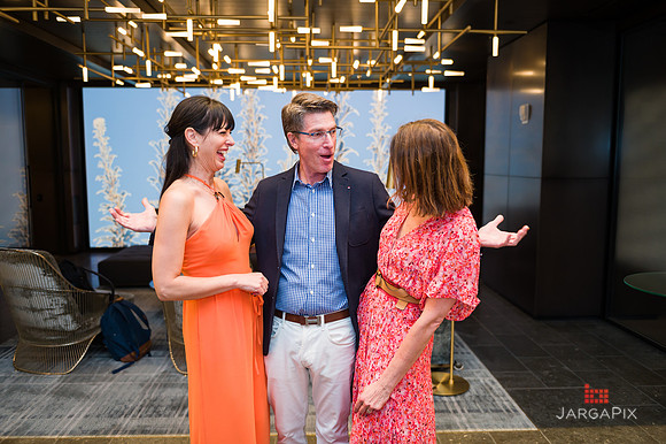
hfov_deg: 60.3
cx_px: 333
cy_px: 222
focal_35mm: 31
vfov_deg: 42.3
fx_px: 573
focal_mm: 31
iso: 400
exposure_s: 1/200
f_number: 3.2
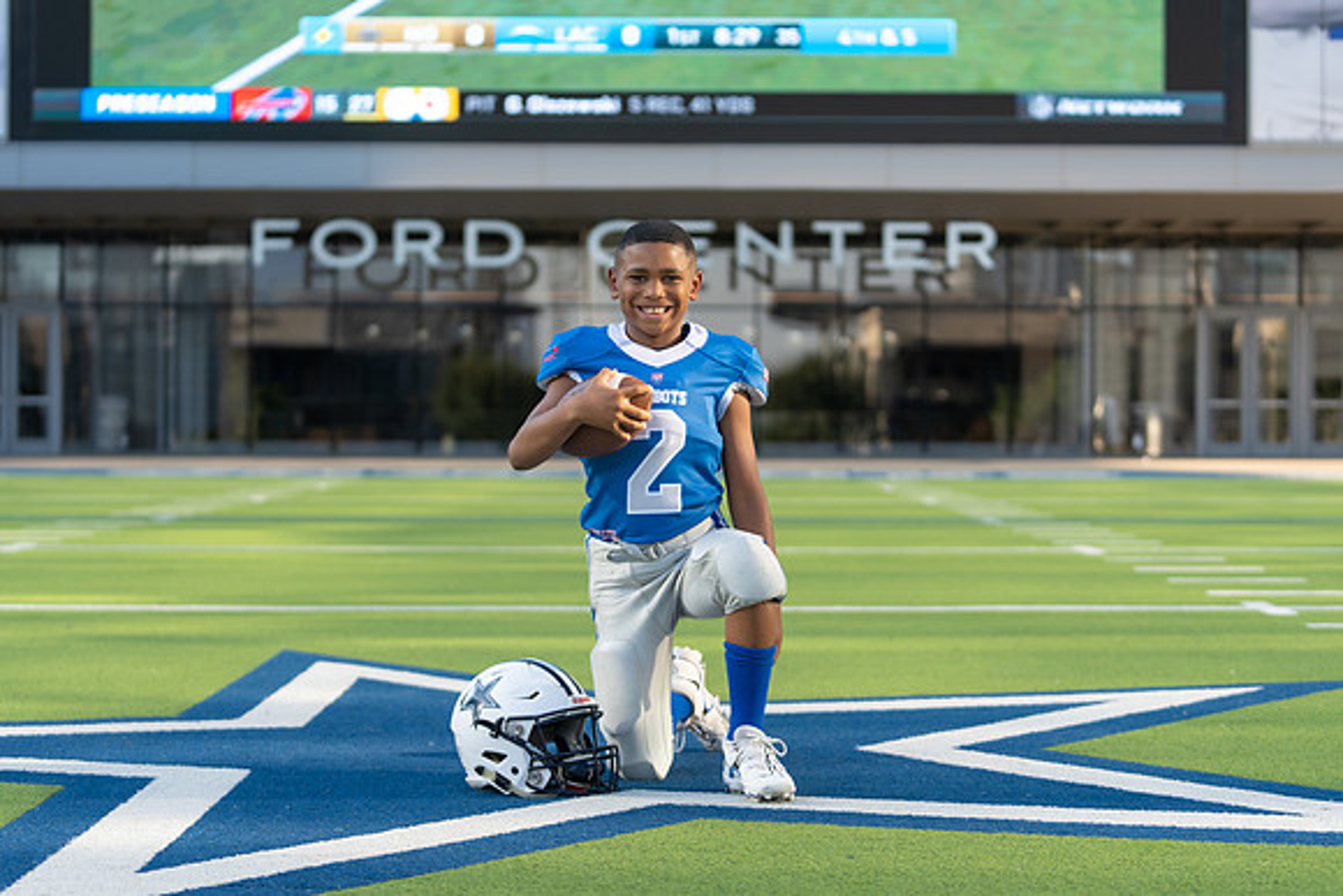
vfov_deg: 18.7
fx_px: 2726
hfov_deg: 27.7
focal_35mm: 73
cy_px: 448
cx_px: 672
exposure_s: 1/500
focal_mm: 70
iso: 100
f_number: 2.8
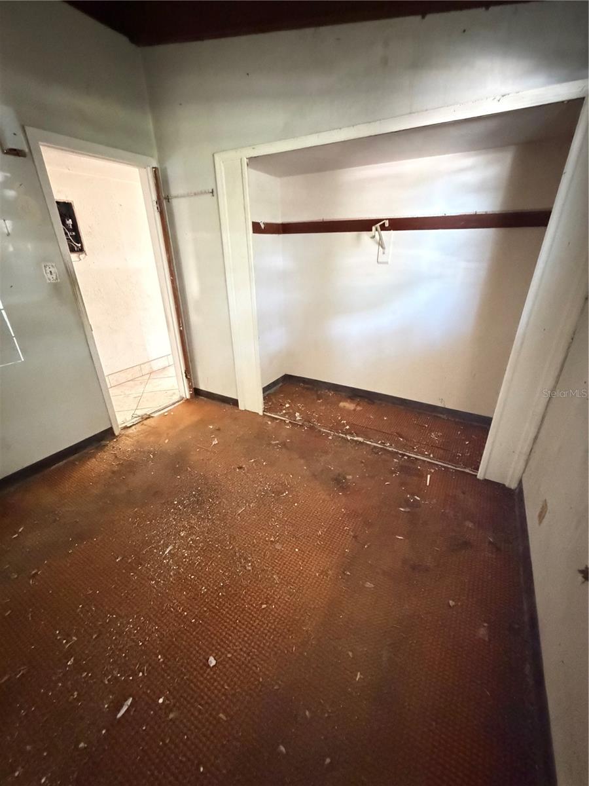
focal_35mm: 14
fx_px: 318
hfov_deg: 85.7
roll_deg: +1.5
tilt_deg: -24.9
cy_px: 393
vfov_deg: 102.1
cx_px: 294
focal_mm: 2.22
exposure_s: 1/25
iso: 3200
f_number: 2.2
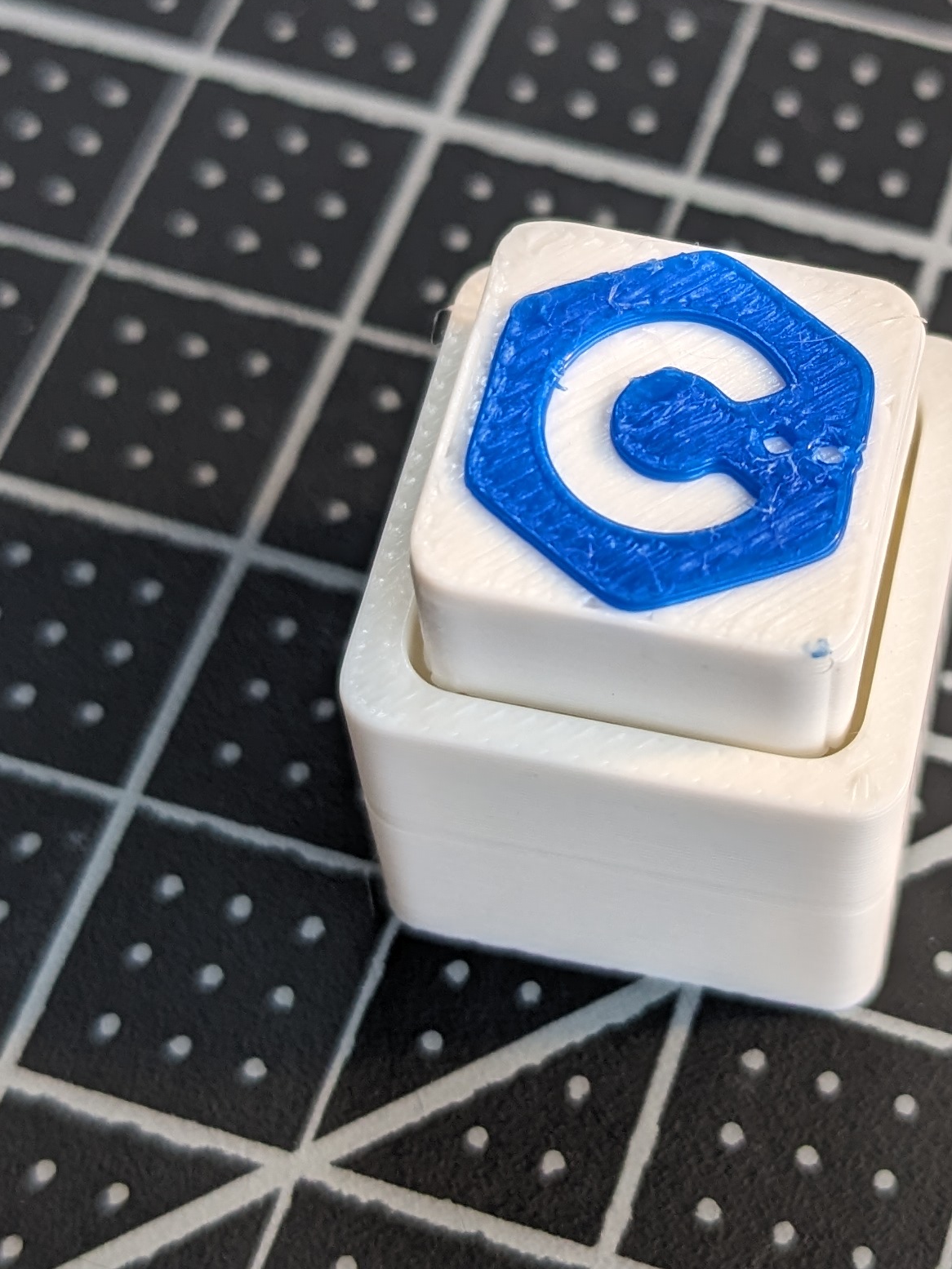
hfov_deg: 20.9
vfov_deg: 27.8
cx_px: 698
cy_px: 590
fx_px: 2567
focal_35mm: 70
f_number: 1.73
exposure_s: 1/59.1
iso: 49
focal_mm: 4.38
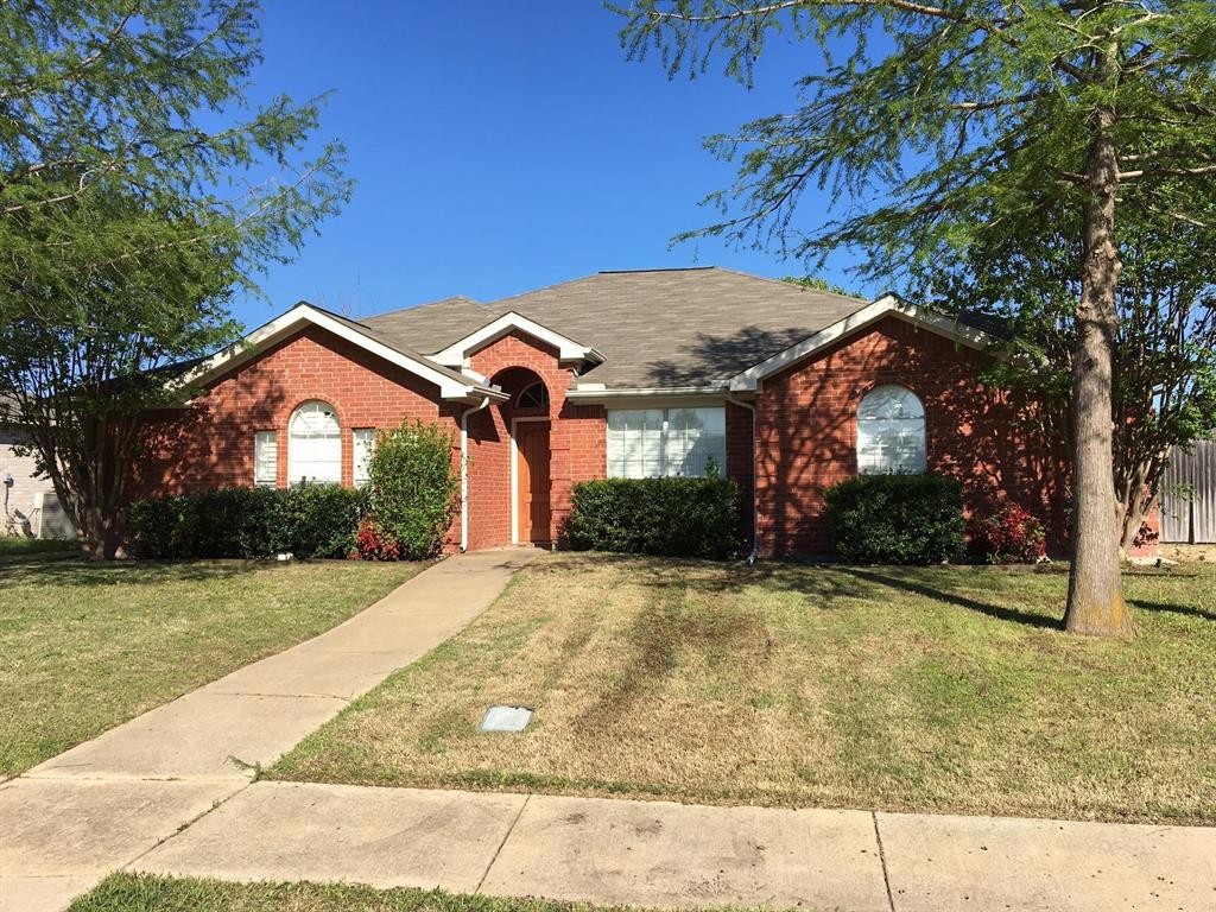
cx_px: 608
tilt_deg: +1.9
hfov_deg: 61.7
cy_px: 456
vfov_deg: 48.2
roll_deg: +0.7
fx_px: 1019
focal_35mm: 29
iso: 25
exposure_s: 1/1479
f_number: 2.2
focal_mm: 4.15
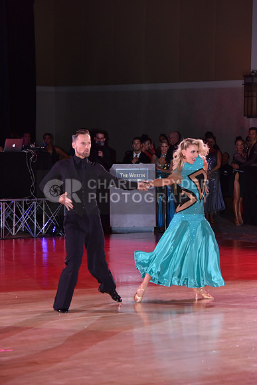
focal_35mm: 140
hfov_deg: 9.8
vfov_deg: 14.7
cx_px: 128
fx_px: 1498
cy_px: 192
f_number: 5
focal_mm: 140
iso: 1600
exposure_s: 1/250
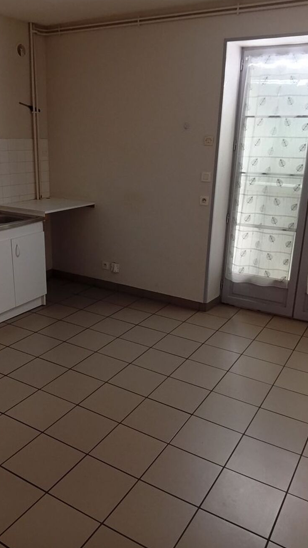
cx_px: 119
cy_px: 270
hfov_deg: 40.0
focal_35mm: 29
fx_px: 421
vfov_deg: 66.1
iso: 1066
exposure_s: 1/20
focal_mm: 3.96
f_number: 1.8
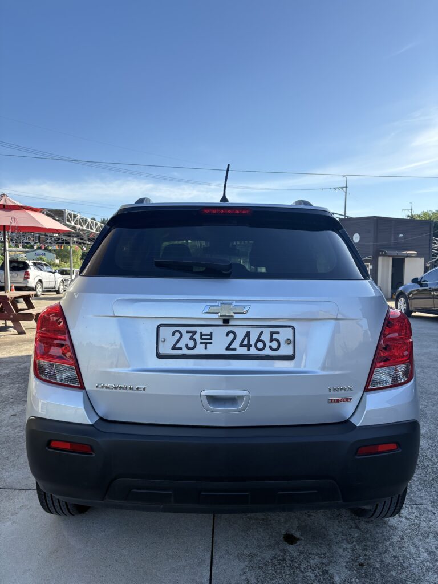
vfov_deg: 67.3
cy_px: 292
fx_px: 439
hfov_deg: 53.1
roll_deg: -0.4
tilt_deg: -1.6
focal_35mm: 26
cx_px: 219
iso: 64
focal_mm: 5.96
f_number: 1.6
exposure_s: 1/1175
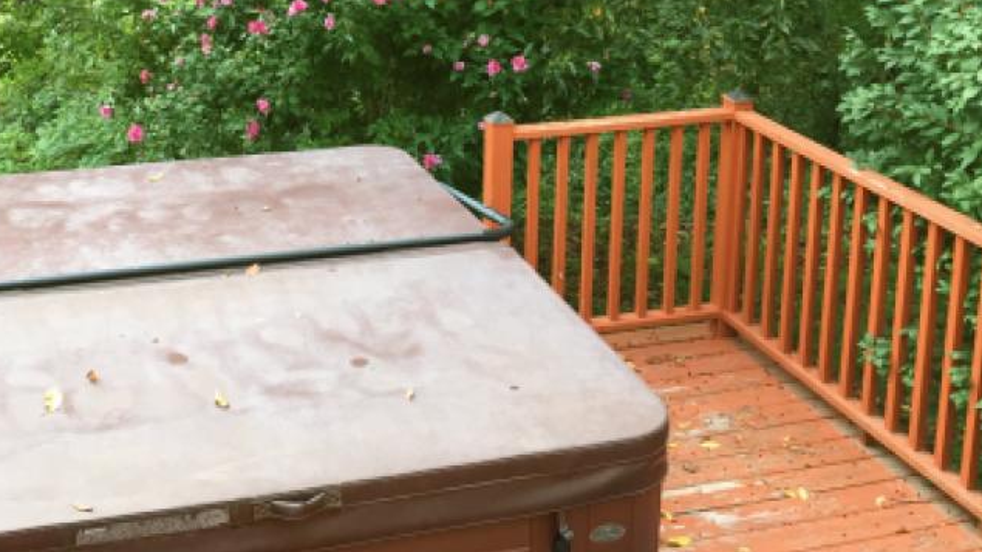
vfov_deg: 22.6
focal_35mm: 51
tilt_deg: -12.8
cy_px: 10
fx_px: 1328
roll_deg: -1.4
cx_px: 314
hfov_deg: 40.0
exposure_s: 1/120
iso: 50
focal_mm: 4.15
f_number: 2.2
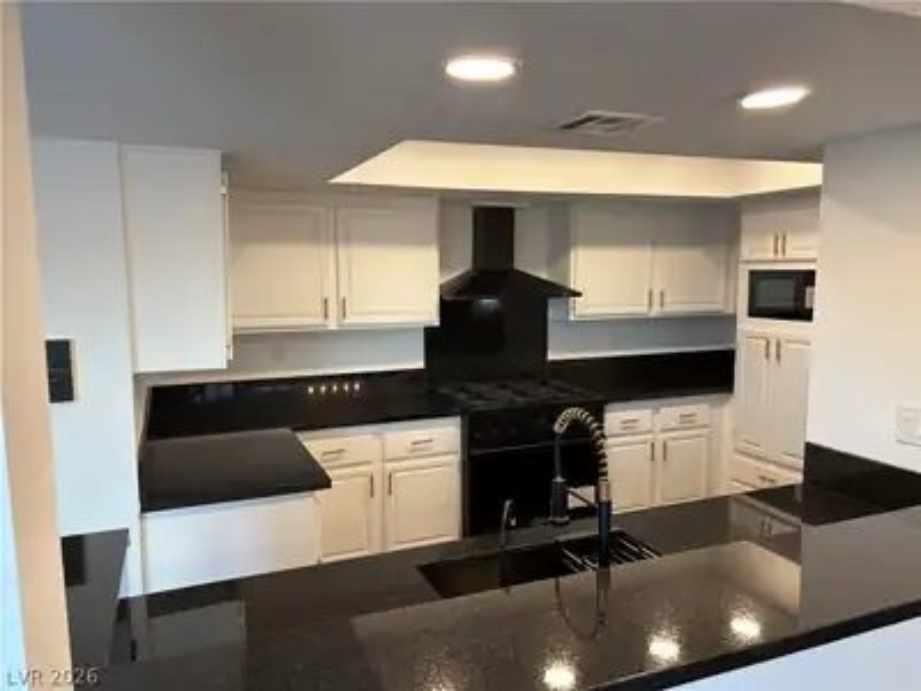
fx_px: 692
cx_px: 460
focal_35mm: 26
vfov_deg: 53.1
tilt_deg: -6.8
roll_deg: +0.1
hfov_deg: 67.3
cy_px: 346
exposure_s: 1/120
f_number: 1.6
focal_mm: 5.96
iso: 125
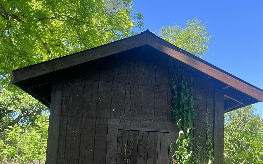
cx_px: 132
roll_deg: -1.1
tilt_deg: +8.4
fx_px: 265
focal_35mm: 37
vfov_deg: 33.5
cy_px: 129
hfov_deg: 52.7
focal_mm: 5.7
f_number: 1.5
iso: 50
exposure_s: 1/387
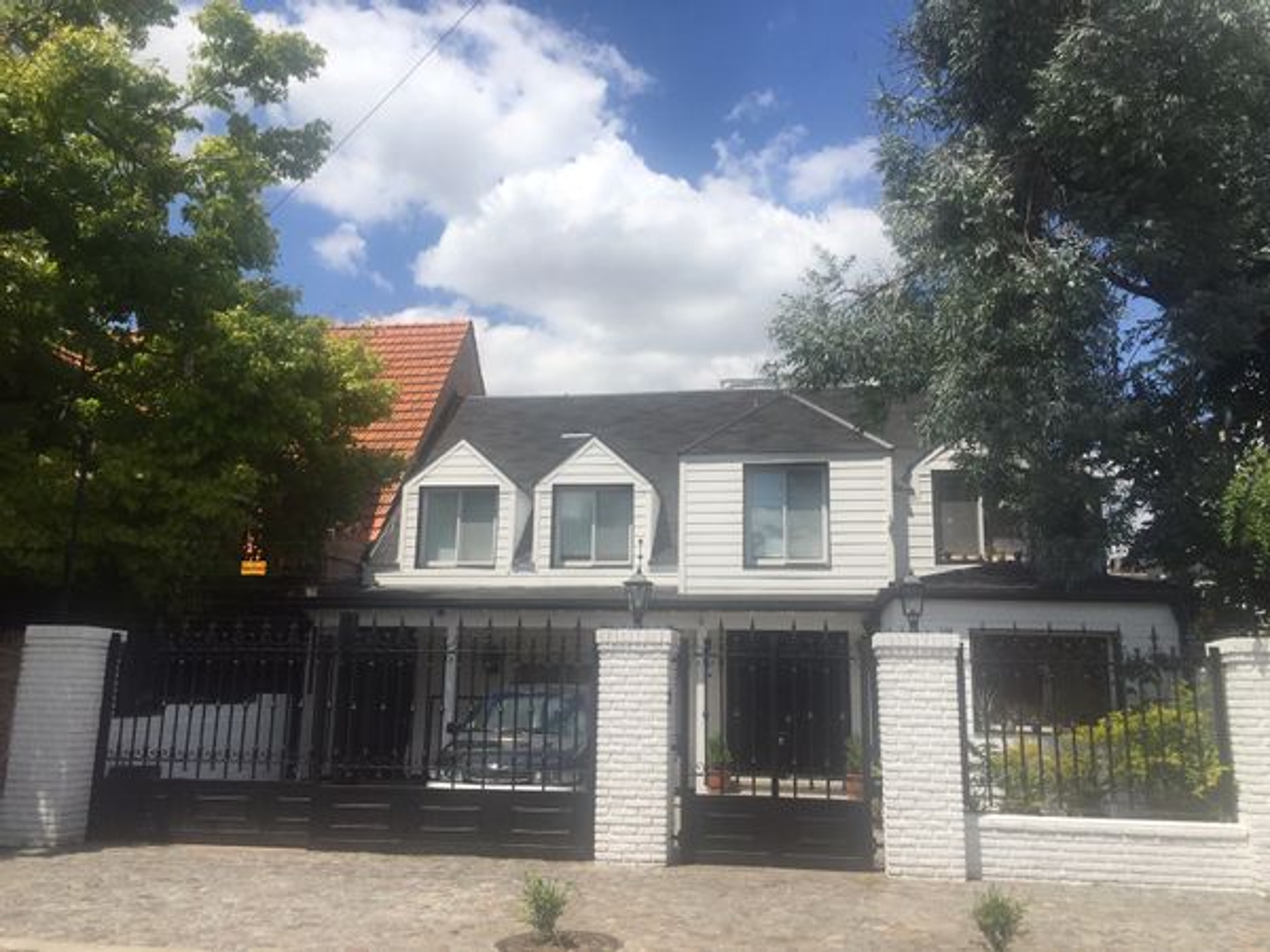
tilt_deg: +11.0
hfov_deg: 61.7
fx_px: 1064
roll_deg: -2.4
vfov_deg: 48.2
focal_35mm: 29
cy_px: 476
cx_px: 635
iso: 32
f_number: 2.2
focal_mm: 4.15
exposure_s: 1/3049
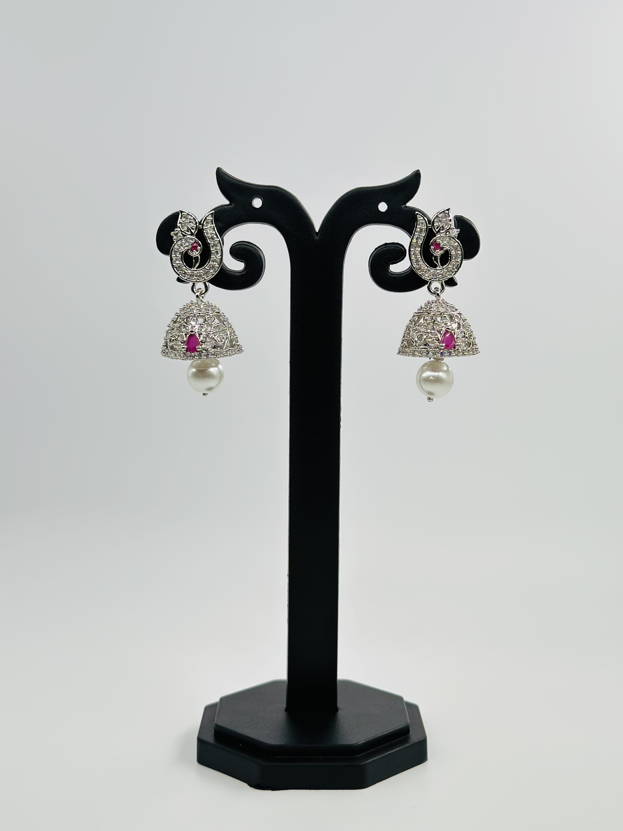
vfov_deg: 39.7
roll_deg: +0.8
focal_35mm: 48
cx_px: 312
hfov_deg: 30.3
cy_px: 416
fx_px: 1152
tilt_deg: -5.3
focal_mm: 6.86
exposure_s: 1/1565
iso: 80
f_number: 1.78
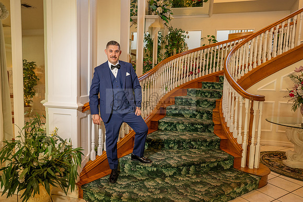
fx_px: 217
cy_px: 100
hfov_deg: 69.7
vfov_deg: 49.9
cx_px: 140
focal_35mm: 26
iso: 1000
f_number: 4.5
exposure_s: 1/125
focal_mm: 24
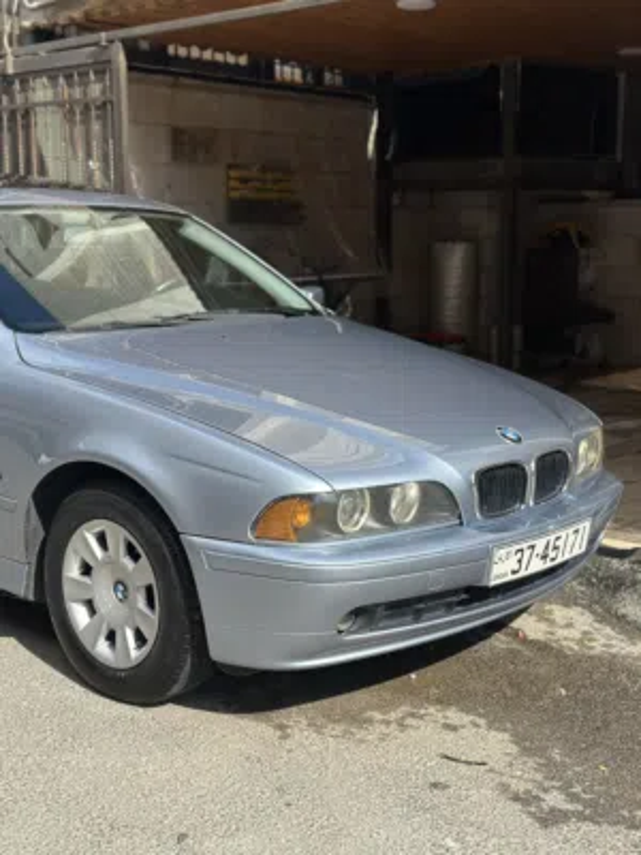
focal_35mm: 48
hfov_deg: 30.3
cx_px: 320
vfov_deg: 39.7
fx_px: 1185
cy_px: 428
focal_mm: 6.86
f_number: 1.78
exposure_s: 1/6211
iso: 80
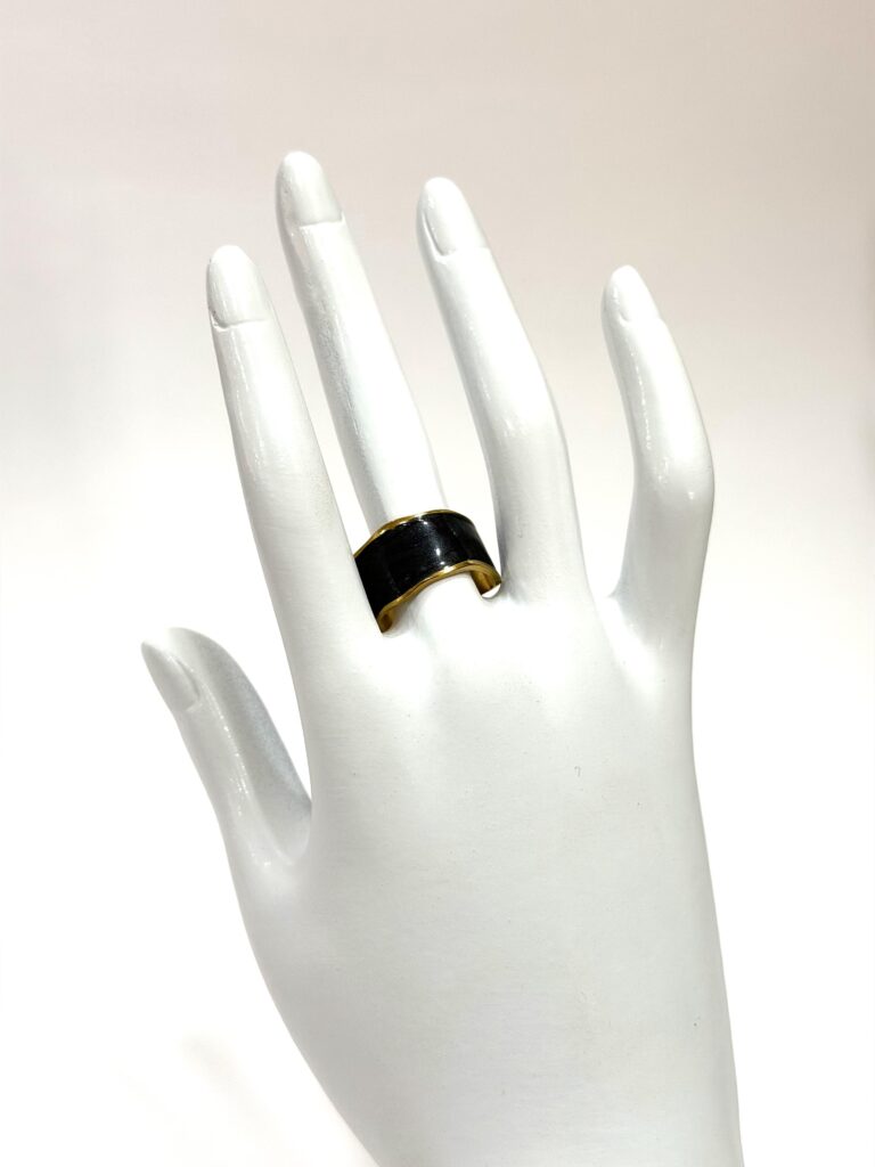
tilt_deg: -22.2
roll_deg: -0.3
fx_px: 1618
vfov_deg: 39.7
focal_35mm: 48
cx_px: 438
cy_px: 584
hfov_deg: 30.3
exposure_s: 1/164
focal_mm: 6.76
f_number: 1.78
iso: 50
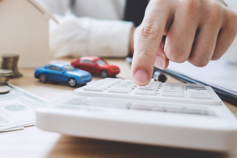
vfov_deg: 29.7
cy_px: 58
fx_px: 296
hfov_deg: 43.5
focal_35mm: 45
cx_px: 100
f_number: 2.8
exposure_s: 1/125
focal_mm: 19.6
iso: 320
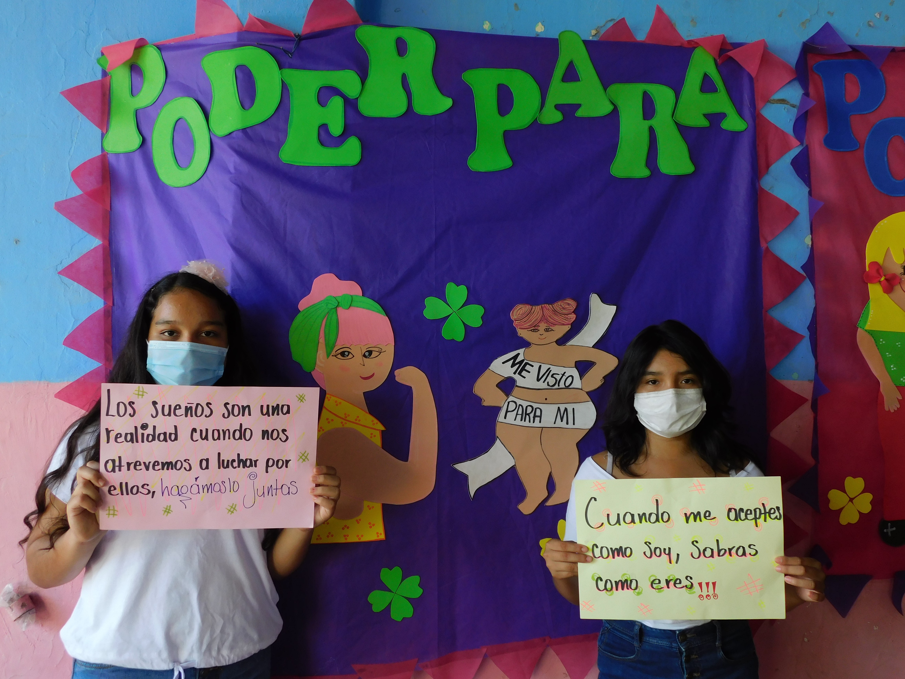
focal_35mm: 30
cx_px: 452
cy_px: 340
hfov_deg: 60.0
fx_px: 784
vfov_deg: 46.8
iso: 125
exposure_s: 1/50
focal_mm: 5.3
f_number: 3.2
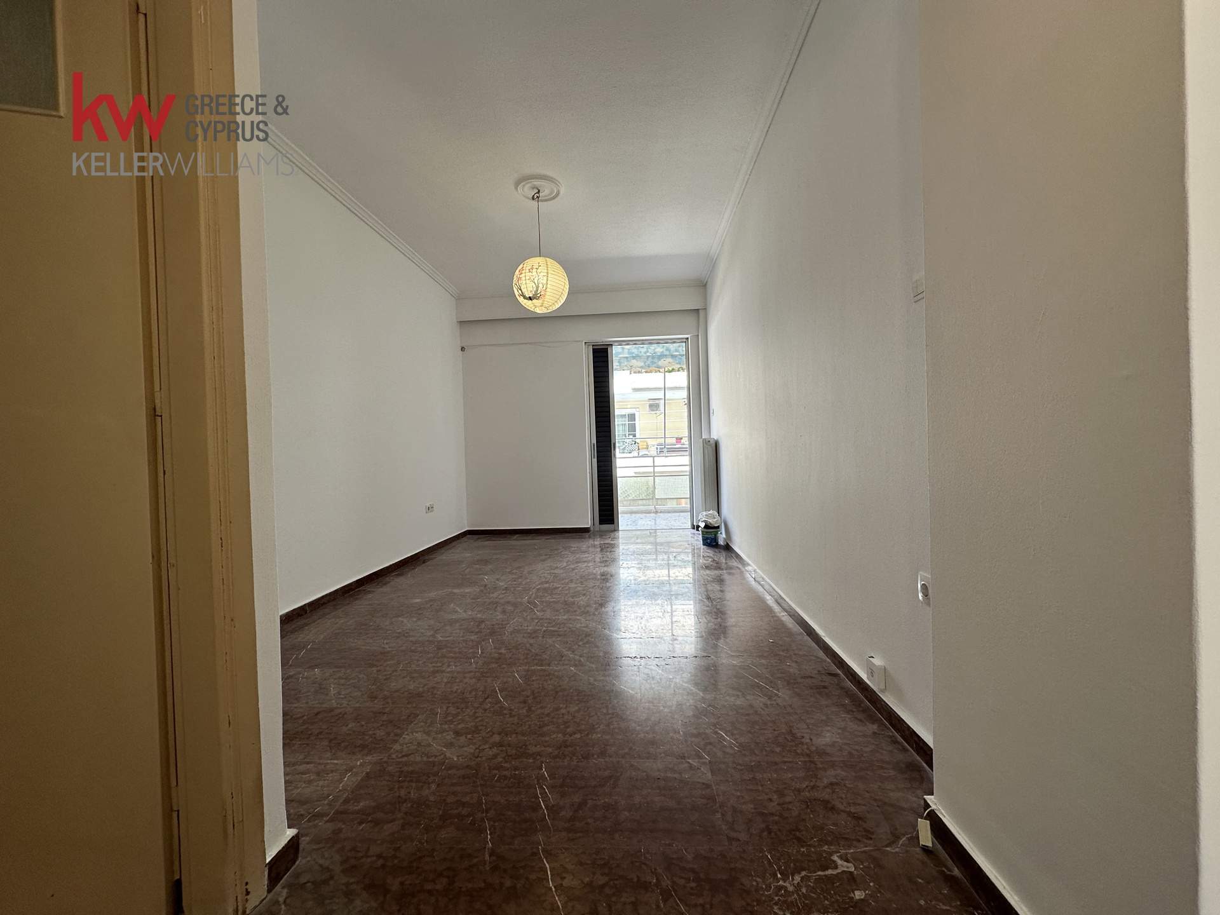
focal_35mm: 14
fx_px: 493
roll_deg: +2.6
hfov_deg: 102.1
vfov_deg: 85.7
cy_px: 458
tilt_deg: -0.5
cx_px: 610
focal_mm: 2.22
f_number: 2.2
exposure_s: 1/100
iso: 50
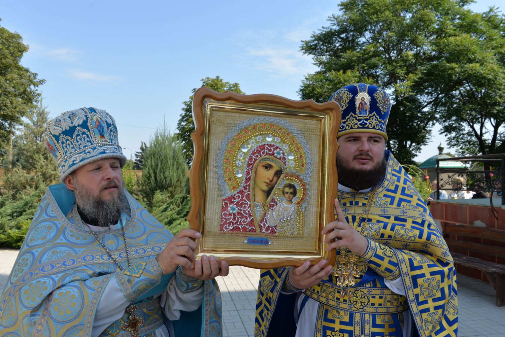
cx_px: 252
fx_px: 407
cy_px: 168
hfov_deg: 63.6
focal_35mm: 29
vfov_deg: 45.0
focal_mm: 29
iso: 160
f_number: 8
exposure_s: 1/250
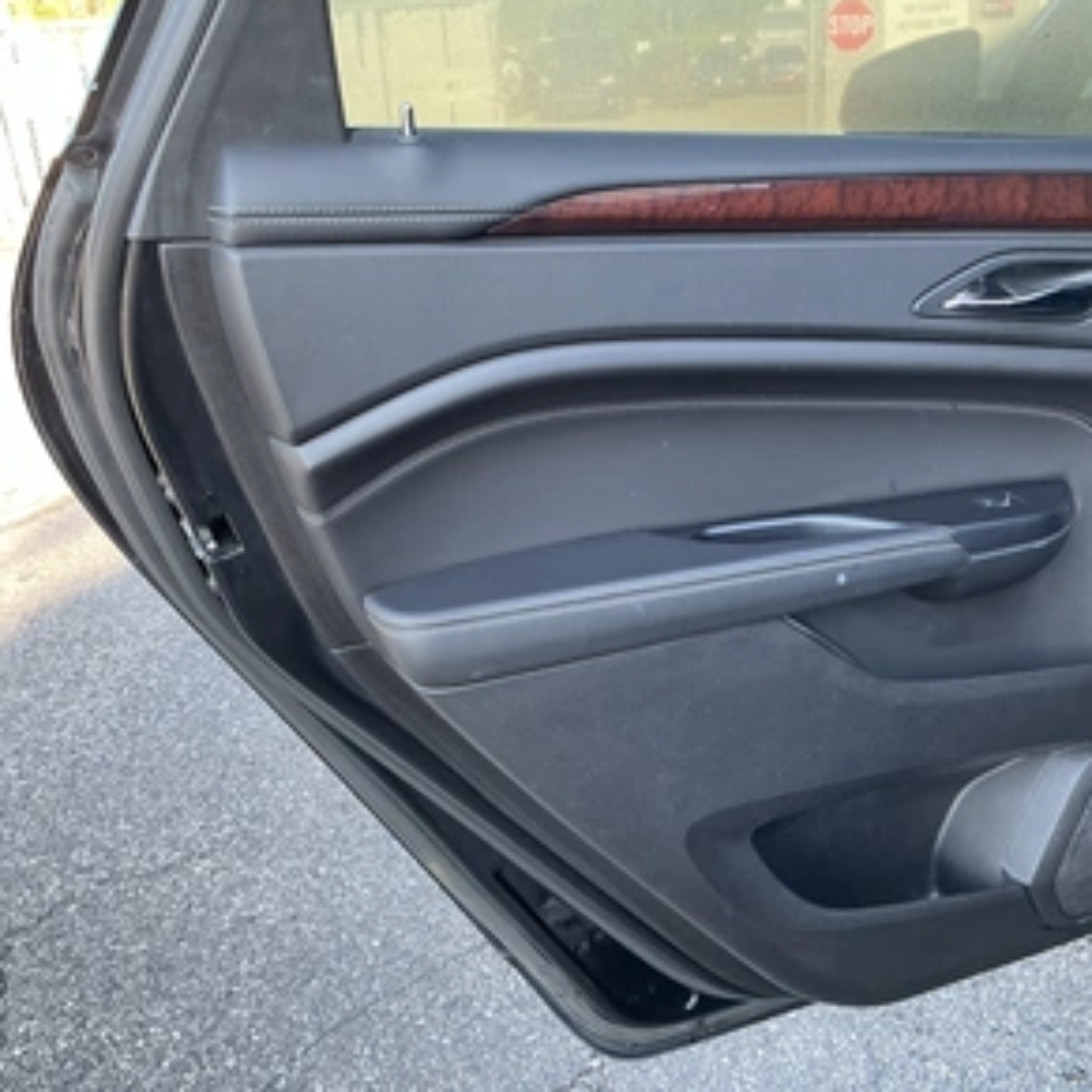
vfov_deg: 48.5
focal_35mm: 34
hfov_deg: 48.2
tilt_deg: -21.8
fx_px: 1213
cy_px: 544
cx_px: 657
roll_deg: +2.1
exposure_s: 1/122
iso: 64
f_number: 1.8
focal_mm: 3
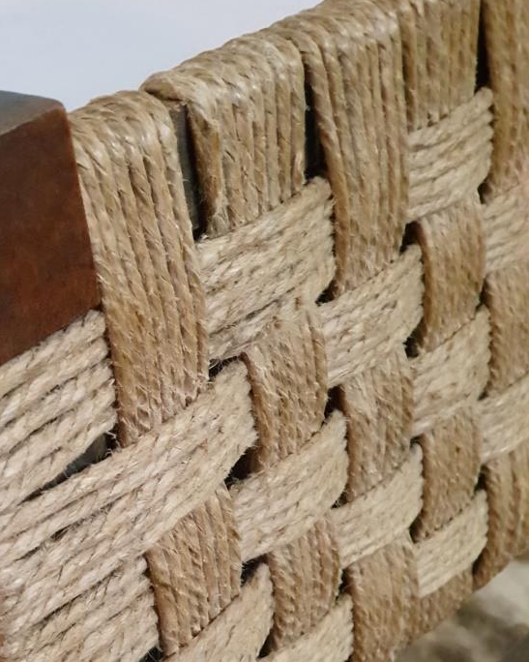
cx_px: 162
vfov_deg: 24.9
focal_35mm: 76
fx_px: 1488
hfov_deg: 20.1
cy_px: 462
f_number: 2.4
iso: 1250
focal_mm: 6
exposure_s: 1/25
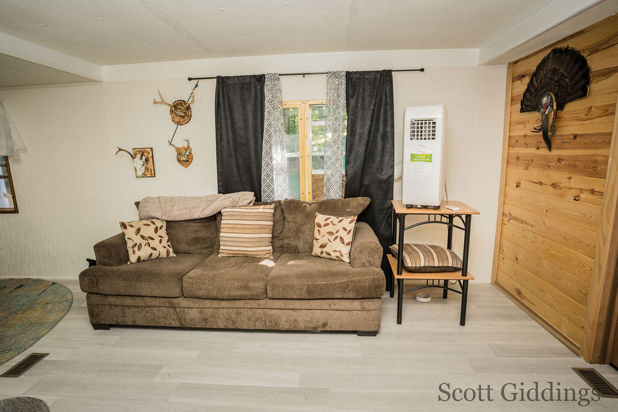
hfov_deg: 90.3
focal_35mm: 18
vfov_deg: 67.7
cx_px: 309
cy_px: 206
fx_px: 308
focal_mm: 17
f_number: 3.5
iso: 320
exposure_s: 1/80
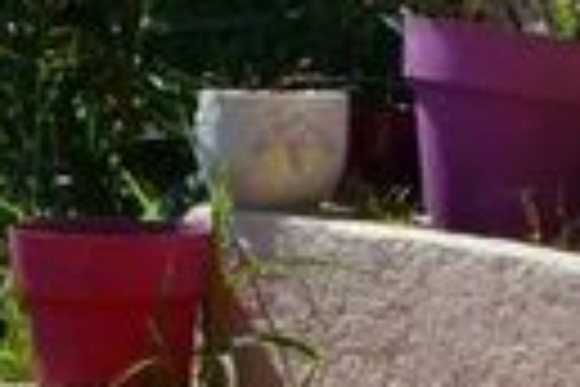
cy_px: -385
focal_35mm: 255
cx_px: -935
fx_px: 4108
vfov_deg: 5.3
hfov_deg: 7.4
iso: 400
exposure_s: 1/500
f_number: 11
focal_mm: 22
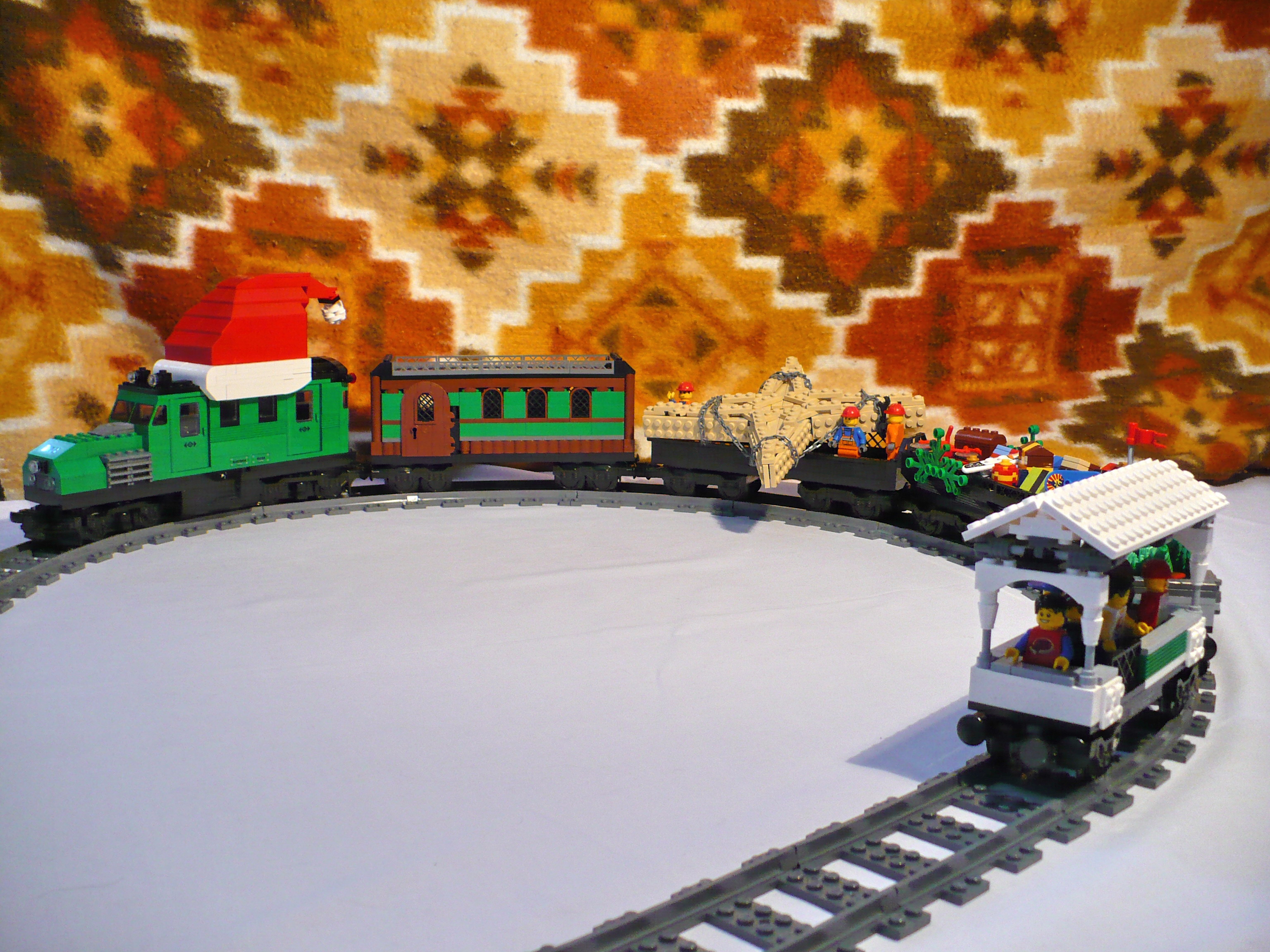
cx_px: 635
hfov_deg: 50.1
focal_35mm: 37
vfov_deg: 38.7
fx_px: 1357
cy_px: 476
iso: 200
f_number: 2.8
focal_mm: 6.1
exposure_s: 1/25
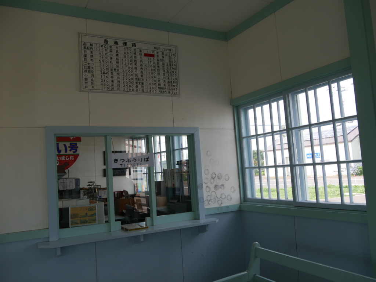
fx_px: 326
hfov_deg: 59.9
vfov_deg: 46.8
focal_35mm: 30
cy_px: 141
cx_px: 188
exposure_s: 1/160
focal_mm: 15
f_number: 4.5
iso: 200
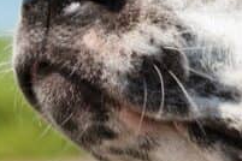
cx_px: 148
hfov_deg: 11.5
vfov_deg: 7.7
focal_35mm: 178
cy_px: 80
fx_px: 1196
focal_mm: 35
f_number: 4
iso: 200
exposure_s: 1/1000
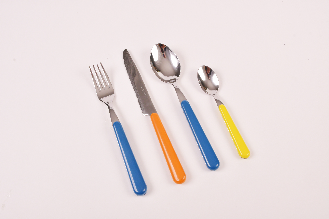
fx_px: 356
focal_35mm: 39
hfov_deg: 49.6
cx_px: 164
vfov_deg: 34.2
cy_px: 110
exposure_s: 1/200
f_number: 14
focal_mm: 26
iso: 200
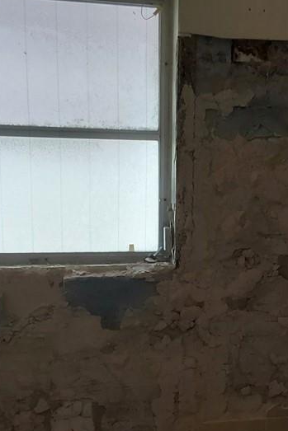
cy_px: 297
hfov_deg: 23.6
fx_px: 683
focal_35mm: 57
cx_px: 212
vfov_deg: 34.6
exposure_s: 1/60
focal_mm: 2.91
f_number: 1.9
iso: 50
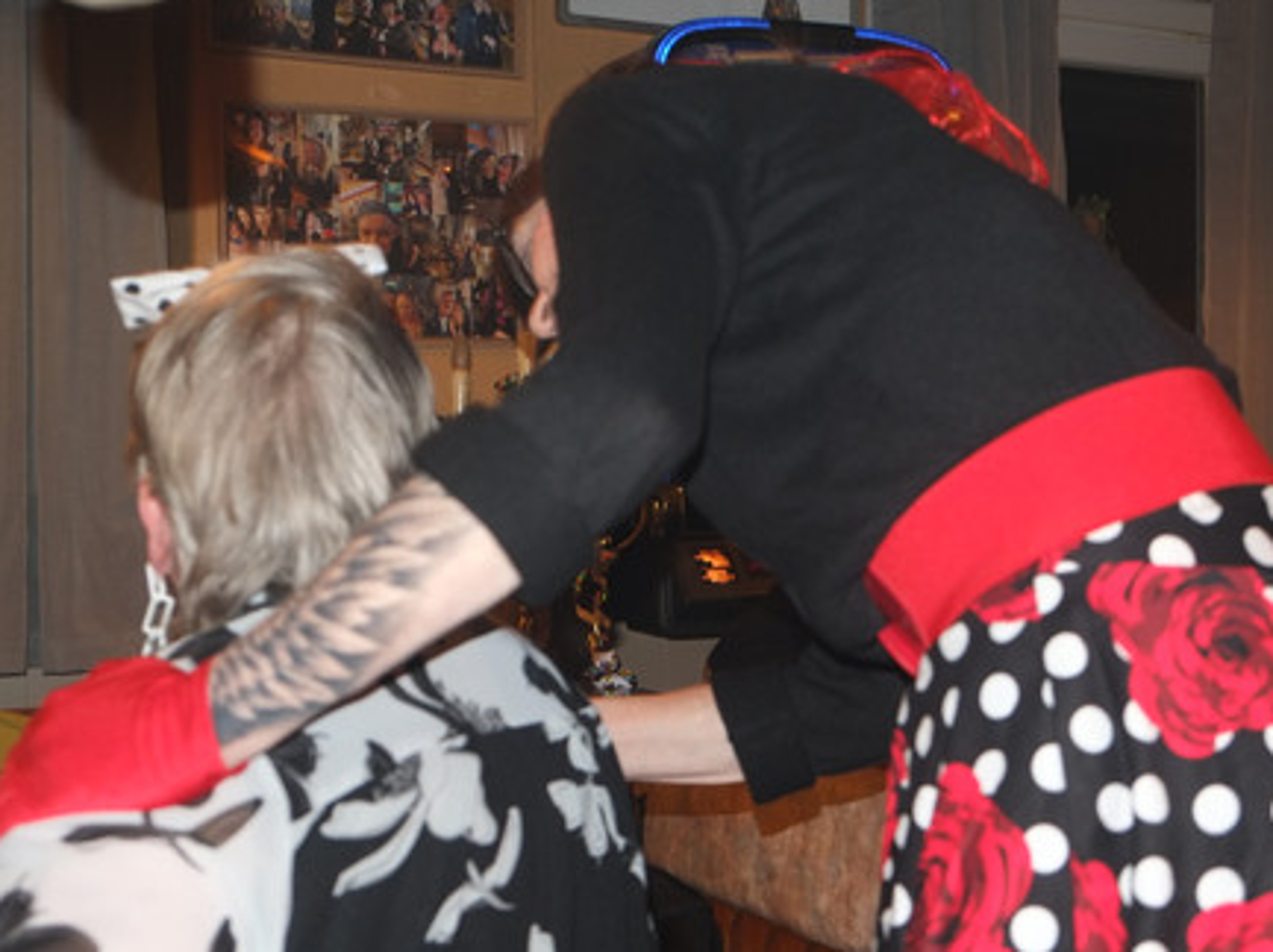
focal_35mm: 50
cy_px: 469
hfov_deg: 38.2
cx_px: 700
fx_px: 1837
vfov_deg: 29.1
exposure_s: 1/15
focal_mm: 30.2
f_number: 4.5
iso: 800
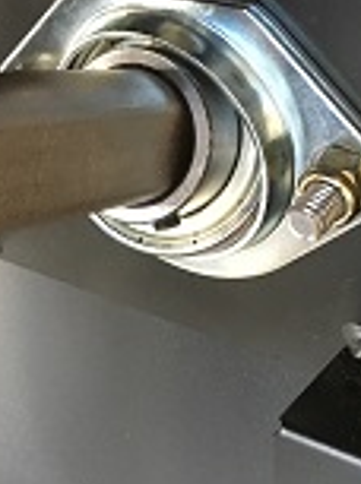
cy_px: 320
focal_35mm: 76
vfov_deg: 25.6
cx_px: 124
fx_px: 1061
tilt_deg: -34.0
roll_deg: +2.1
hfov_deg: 19.3
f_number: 2.2
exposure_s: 1/15
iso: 250
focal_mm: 4.15
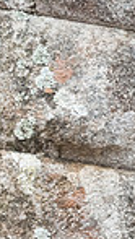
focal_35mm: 765
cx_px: -250
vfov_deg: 2.8
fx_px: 4854
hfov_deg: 1.6
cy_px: 102
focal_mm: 185
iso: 2500
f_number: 10
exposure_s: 1/200
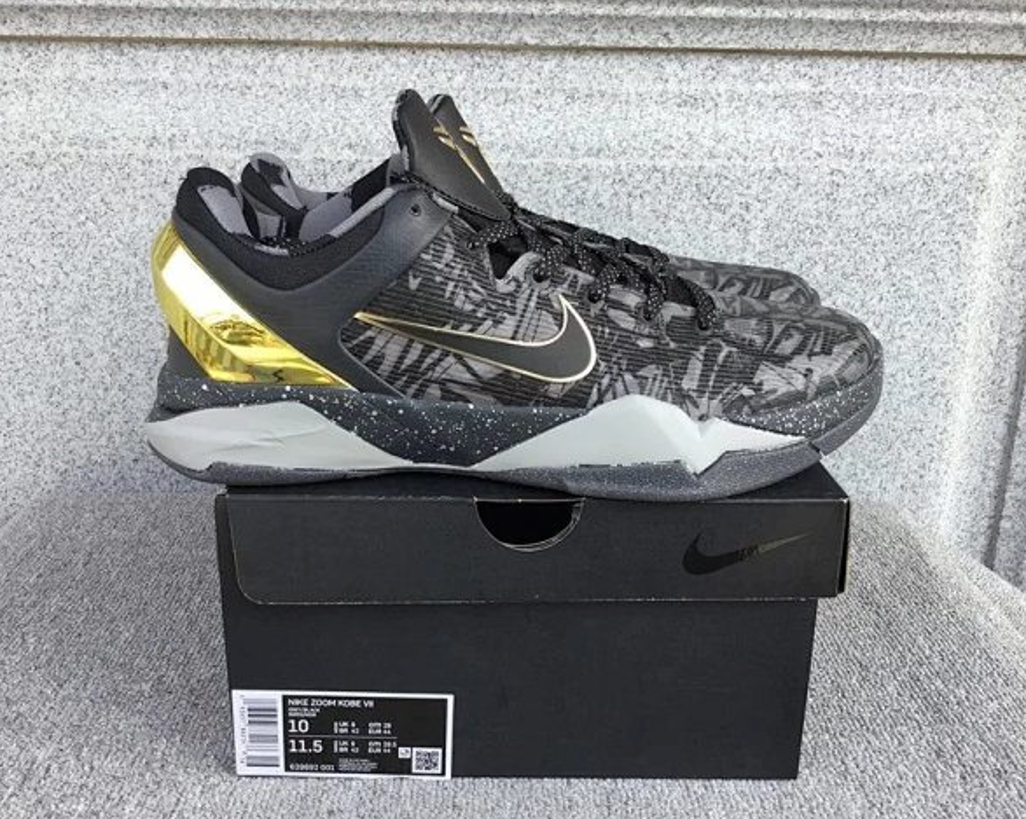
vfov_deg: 44.5
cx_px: 510
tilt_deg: -18.1
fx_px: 1002
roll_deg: -0.6
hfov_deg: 54.2
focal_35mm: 33
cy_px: 410
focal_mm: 3.3
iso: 25
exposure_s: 1/221
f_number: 2.4
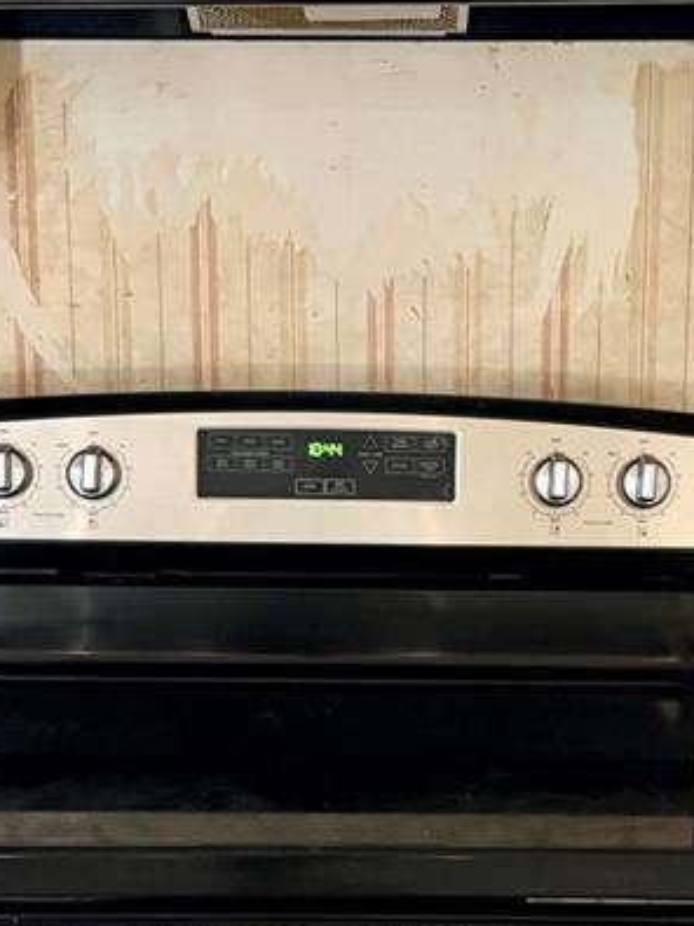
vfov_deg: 24.6
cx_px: 403
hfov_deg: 18.6
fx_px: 2113
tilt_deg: -10.9
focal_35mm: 79
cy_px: 605
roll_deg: -1.6
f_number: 1.6
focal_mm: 5.96
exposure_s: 1/60
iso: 500
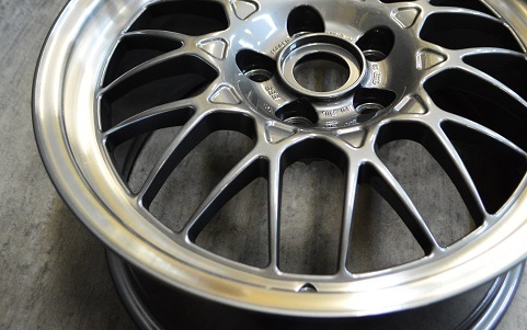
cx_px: 319
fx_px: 632
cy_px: 117
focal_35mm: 44
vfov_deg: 29.1
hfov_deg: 45.0
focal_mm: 22
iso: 3200
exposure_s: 1/60
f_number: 4
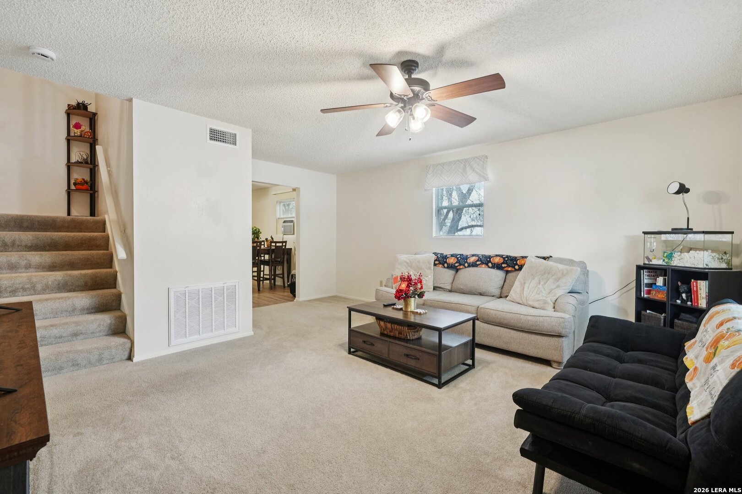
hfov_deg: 100.4
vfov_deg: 77.3
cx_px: 371
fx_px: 309
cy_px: 247
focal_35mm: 15
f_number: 7.1
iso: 800
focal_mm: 15
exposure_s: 1/13
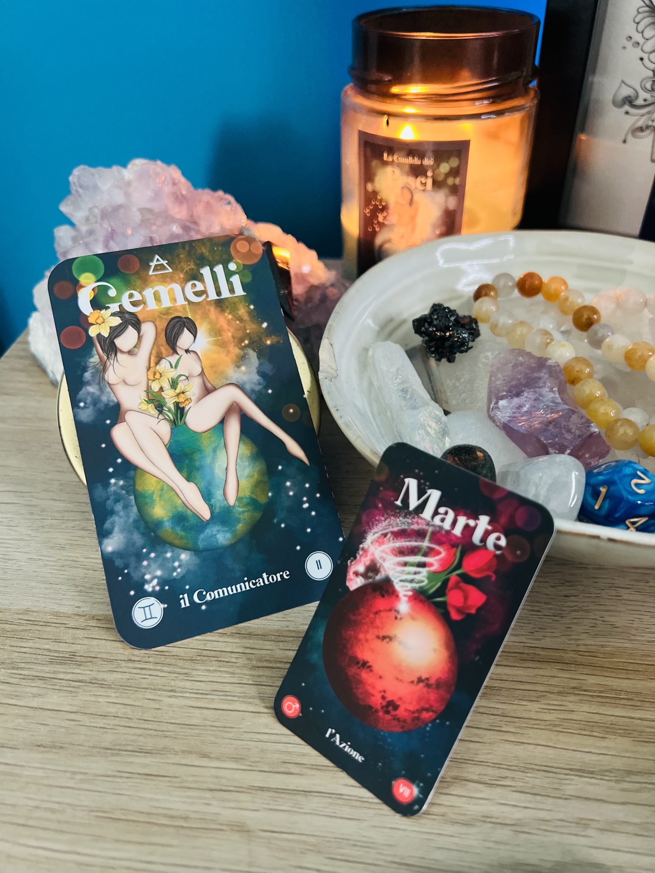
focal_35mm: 26
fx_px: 656
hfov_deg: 53.1
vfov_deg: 67.3
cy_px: 436
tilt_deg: -39.2
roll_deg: +2.2
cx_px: 328
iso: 400
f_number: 1.5
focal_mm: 5.7
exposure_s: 1/60
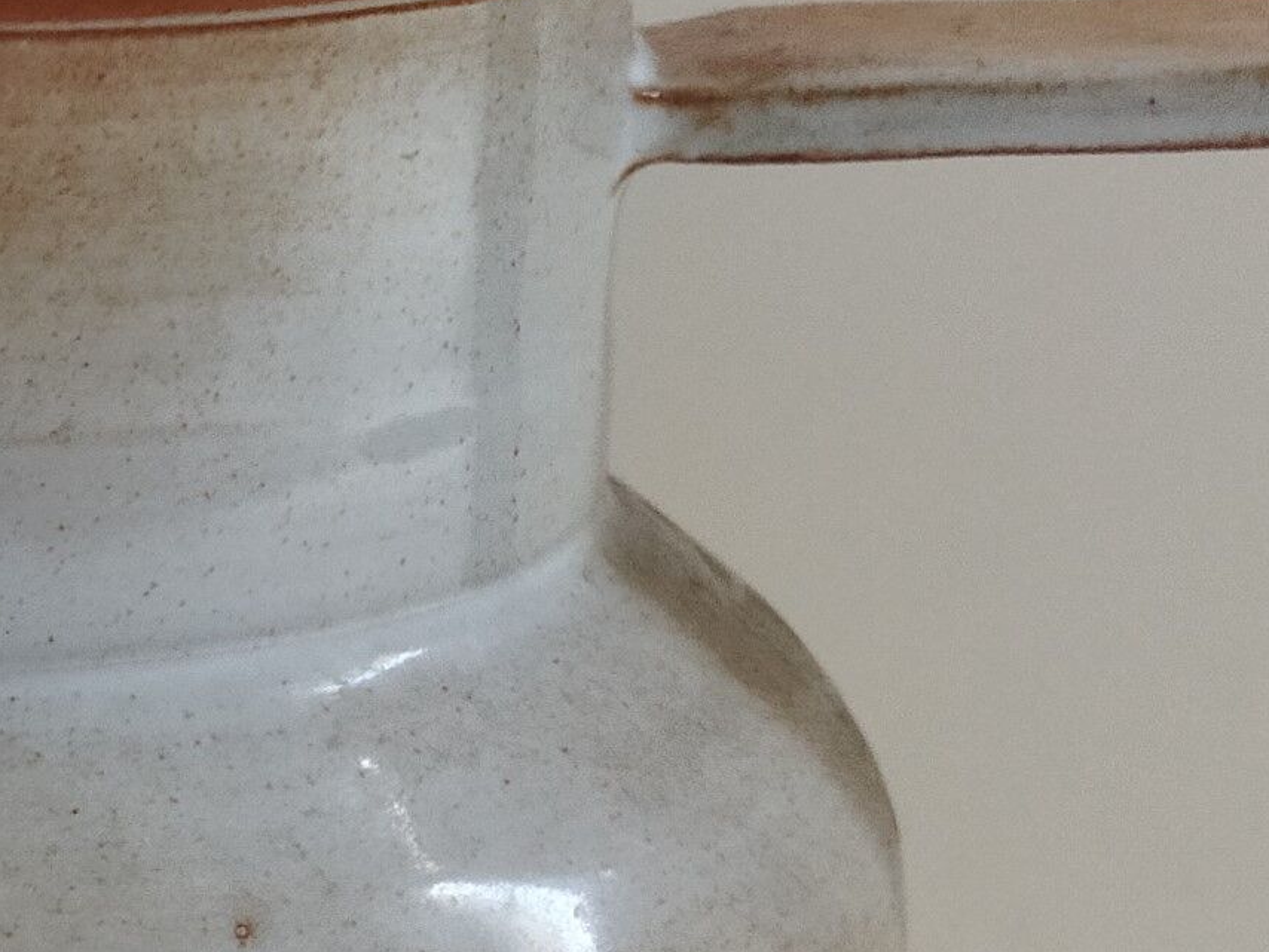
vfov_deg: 13.6
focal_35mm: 108
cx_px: -365
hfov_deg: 17.2
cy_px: 815
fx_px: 3960
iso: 316
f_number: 1.79
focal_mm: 4.71
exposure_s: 1/50
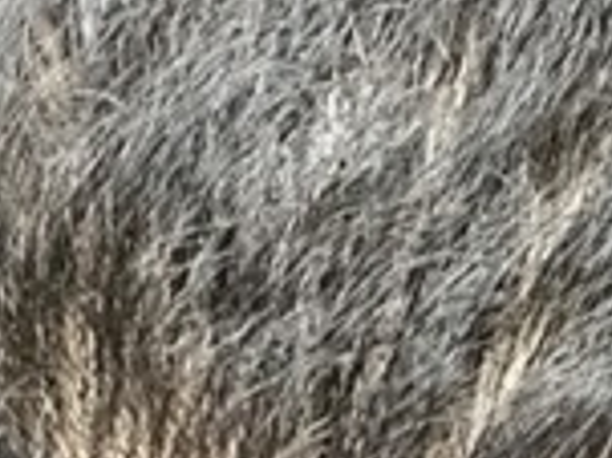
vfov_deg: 10.7
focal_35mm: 136
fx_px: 2403
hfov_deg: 14.5
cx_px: 235
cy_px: 541
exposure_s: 1/20
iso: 200
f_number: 2.2
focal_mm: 2.87
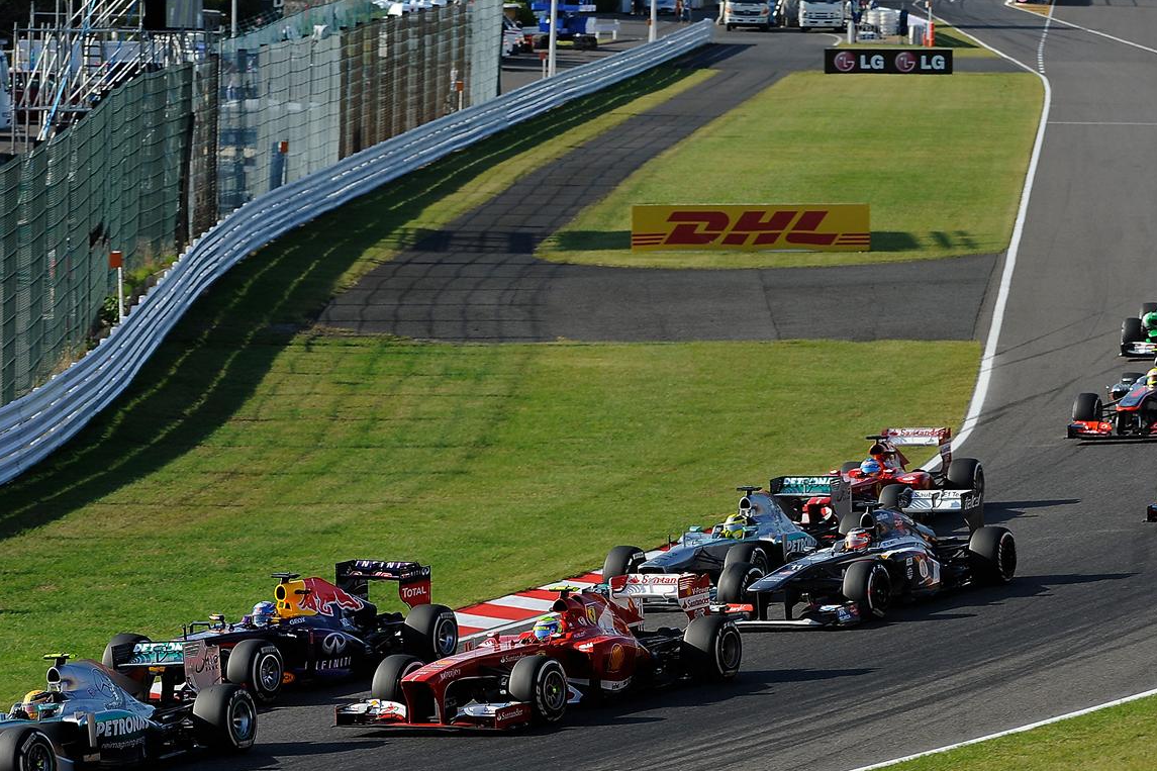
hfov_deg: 10.8
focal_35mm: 191
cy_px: 525
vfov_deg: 7.2
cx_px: 590
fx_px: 6137
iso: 400
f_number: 7.1
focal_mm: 135
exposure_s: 1/1250
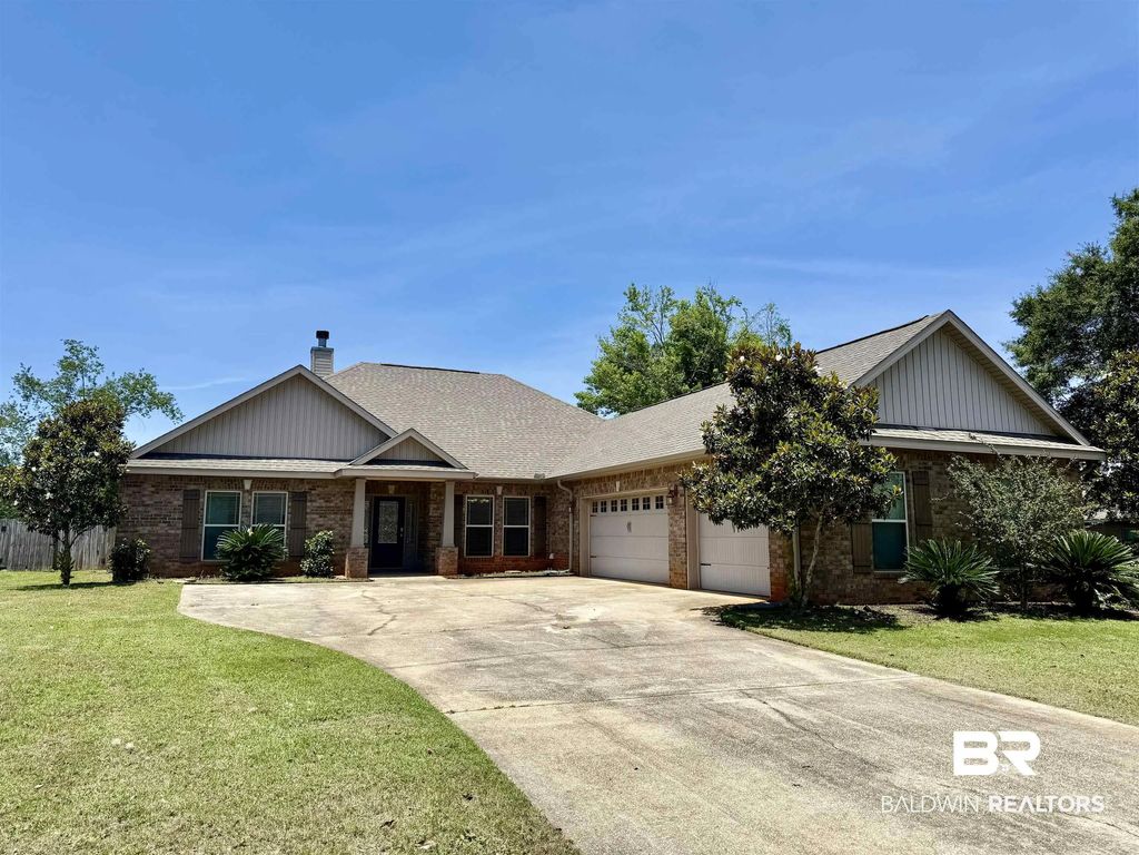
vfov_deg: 56.8
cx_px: 570
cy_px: 428
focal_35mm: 24
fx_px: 790
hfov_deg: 71.6
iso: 80
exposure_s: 1/4673
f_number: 1.78
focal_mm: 6.76
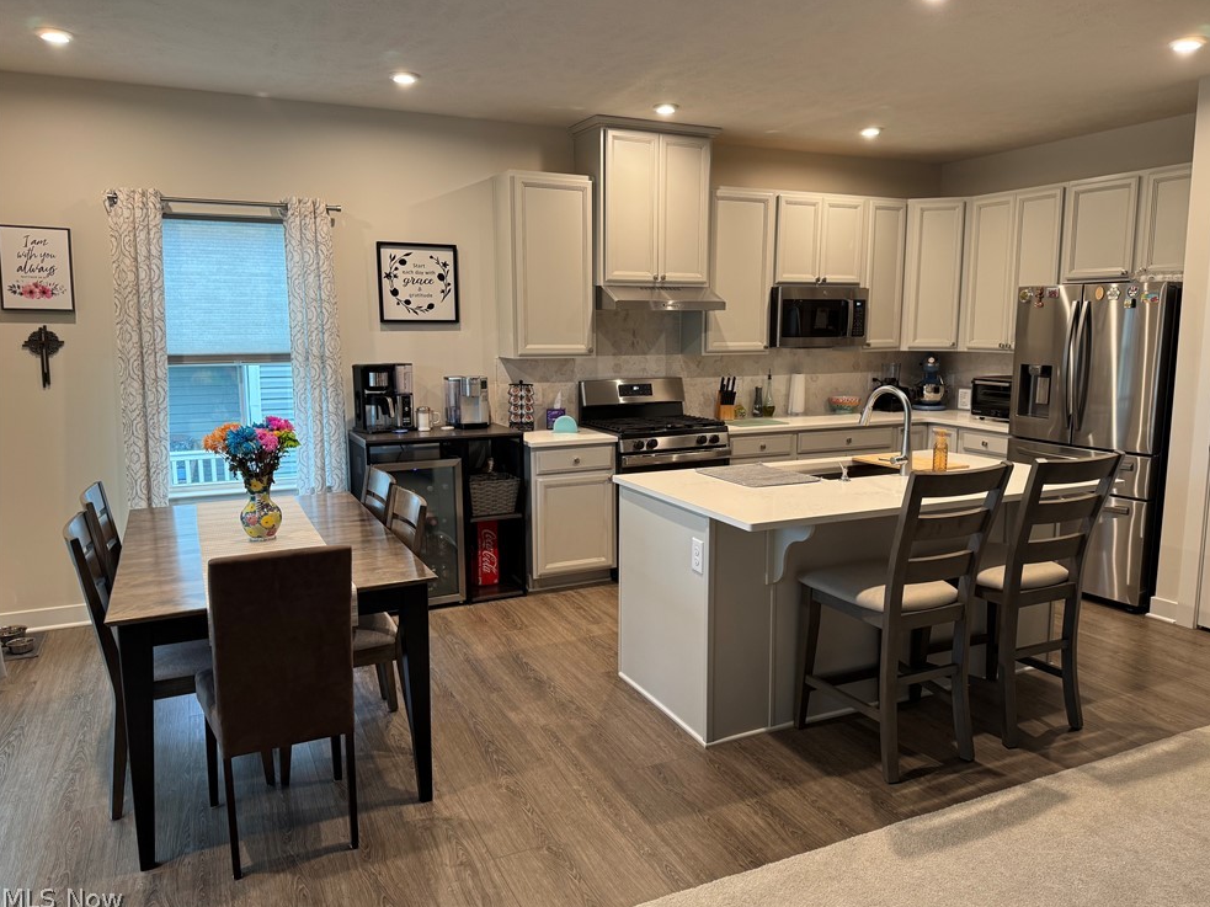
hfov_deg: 69.4
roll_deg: +0.3
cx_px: 625
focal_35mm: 25
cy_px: 447
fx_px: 874
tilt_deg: -8.4
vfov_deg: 54.9
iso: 160
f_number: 1.78
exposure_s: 1/60
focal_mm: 6.76
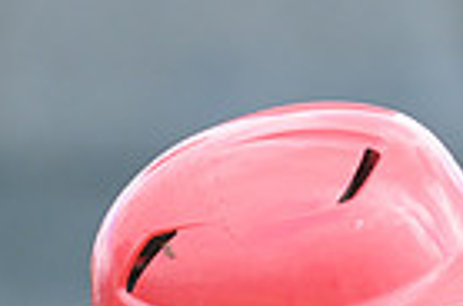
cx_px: 130
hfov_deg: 1.6
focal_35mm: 1255
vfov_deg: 1.1
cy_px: 577
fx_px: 16104
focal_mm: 200
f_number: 4
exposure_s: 1/500
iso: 400
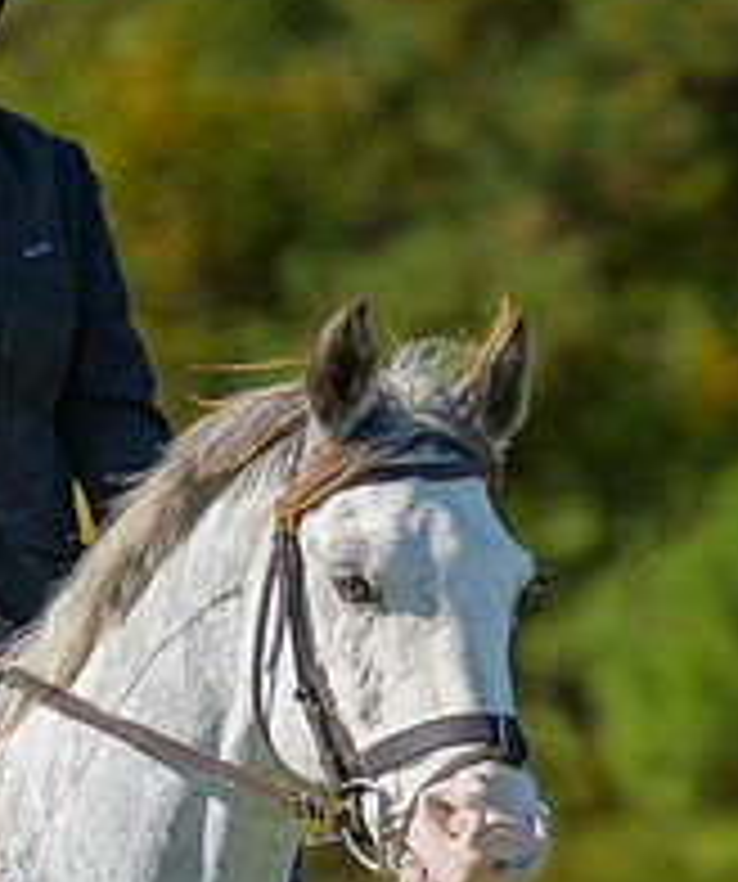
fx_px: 15096
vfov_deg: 3.3
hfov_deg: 2.8
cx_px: 274
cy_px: 646
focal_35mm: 568
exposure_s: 1/1250
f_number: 3.2
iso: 200
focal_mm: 145
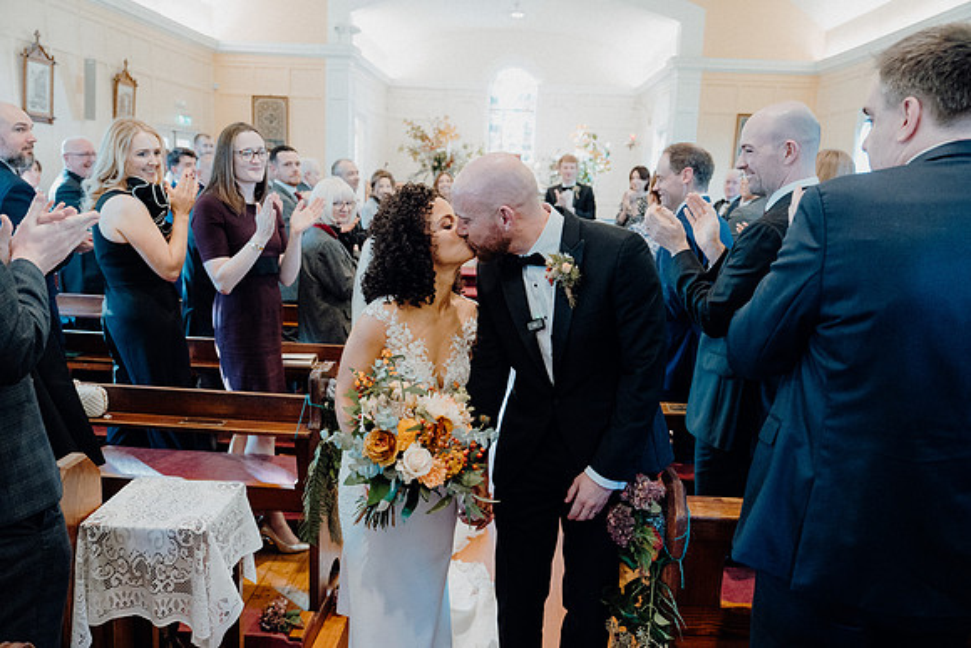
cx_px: 486
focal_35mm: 30
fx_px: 809
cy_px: 324
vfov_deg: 43.6
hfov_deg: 61.9
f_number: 3.5
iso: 4000
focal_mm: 30
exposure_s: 1/160
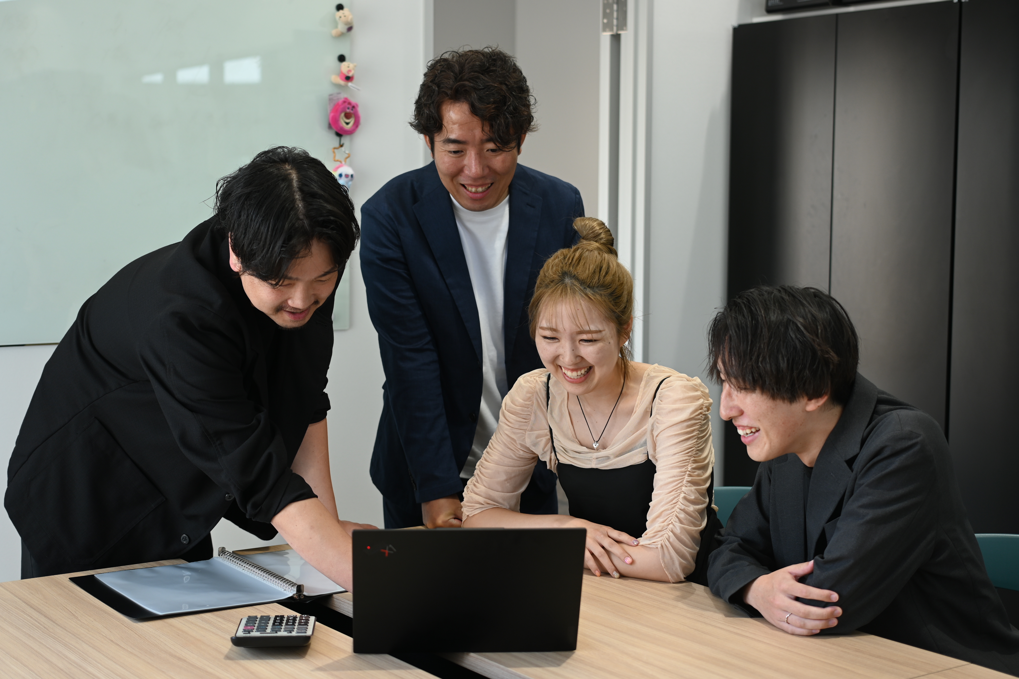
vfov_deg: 25.8
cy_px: 340
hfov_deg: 37.9
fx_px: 1486
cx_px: 510
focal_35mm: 52
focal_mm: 35
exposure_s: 1/60
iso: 110
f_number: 2.8
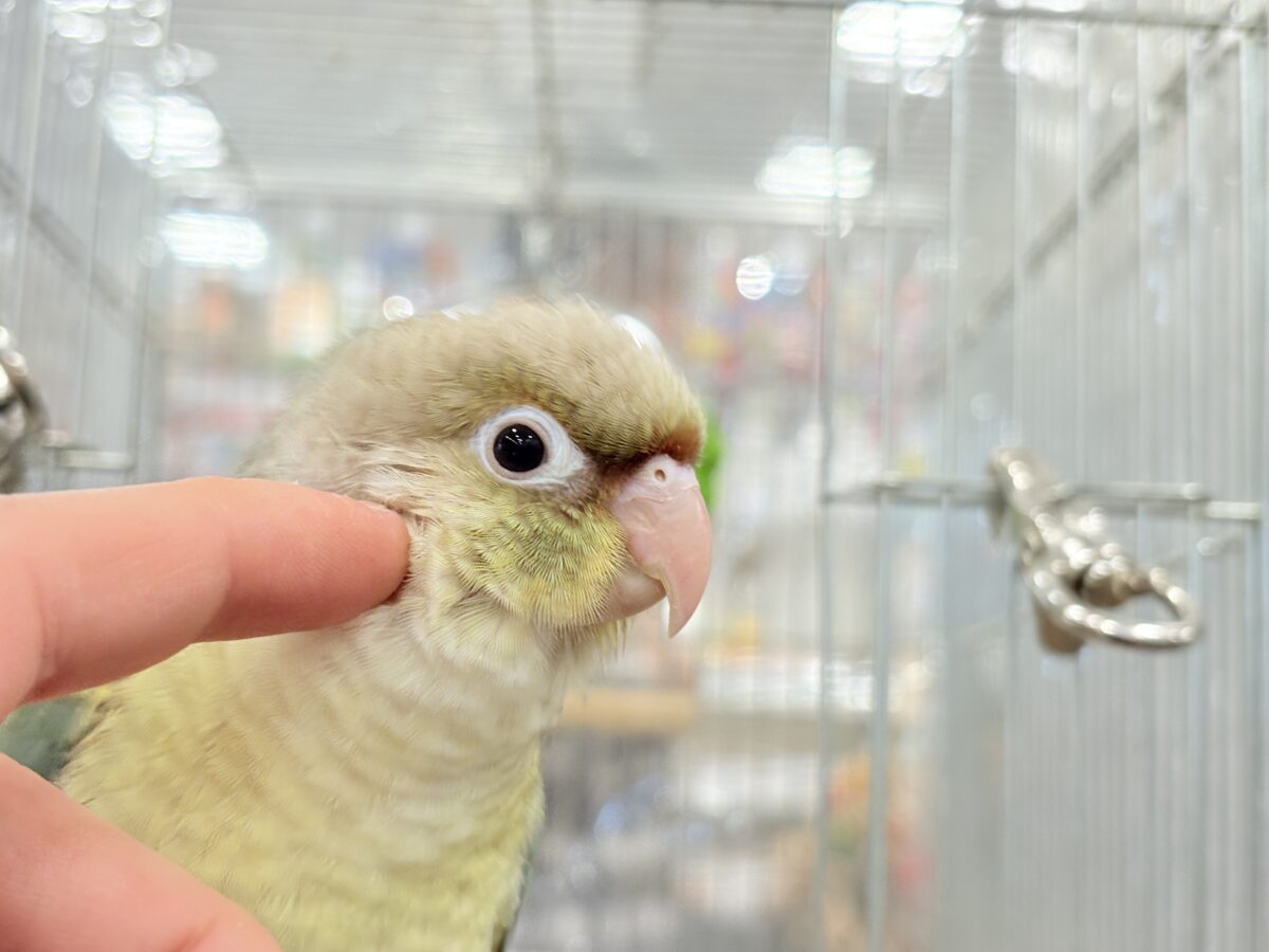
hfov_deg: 36.8
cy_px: 476
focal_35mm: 52
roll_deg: -2.4
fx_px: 1906
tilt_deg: +9.1
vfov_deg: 28.0
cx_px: 634
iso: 100
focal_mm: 5.96
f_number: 1.6
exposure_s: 1/100
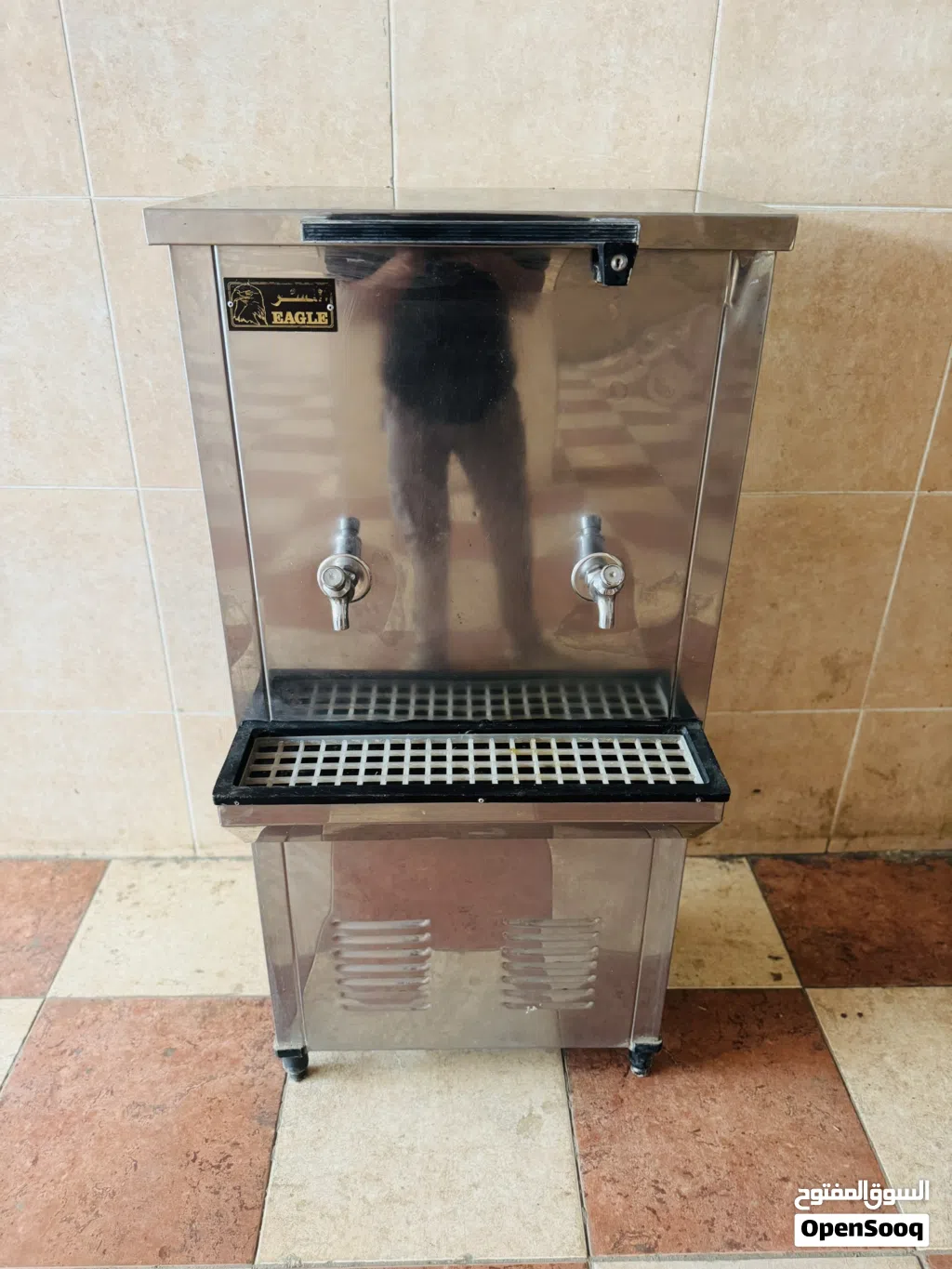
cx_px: 476
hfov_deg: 56.8
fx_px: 880
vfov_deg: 71.6
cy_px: 634
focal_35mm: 24
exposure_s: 1/60
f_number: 1.78
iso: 320
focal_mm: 6.76
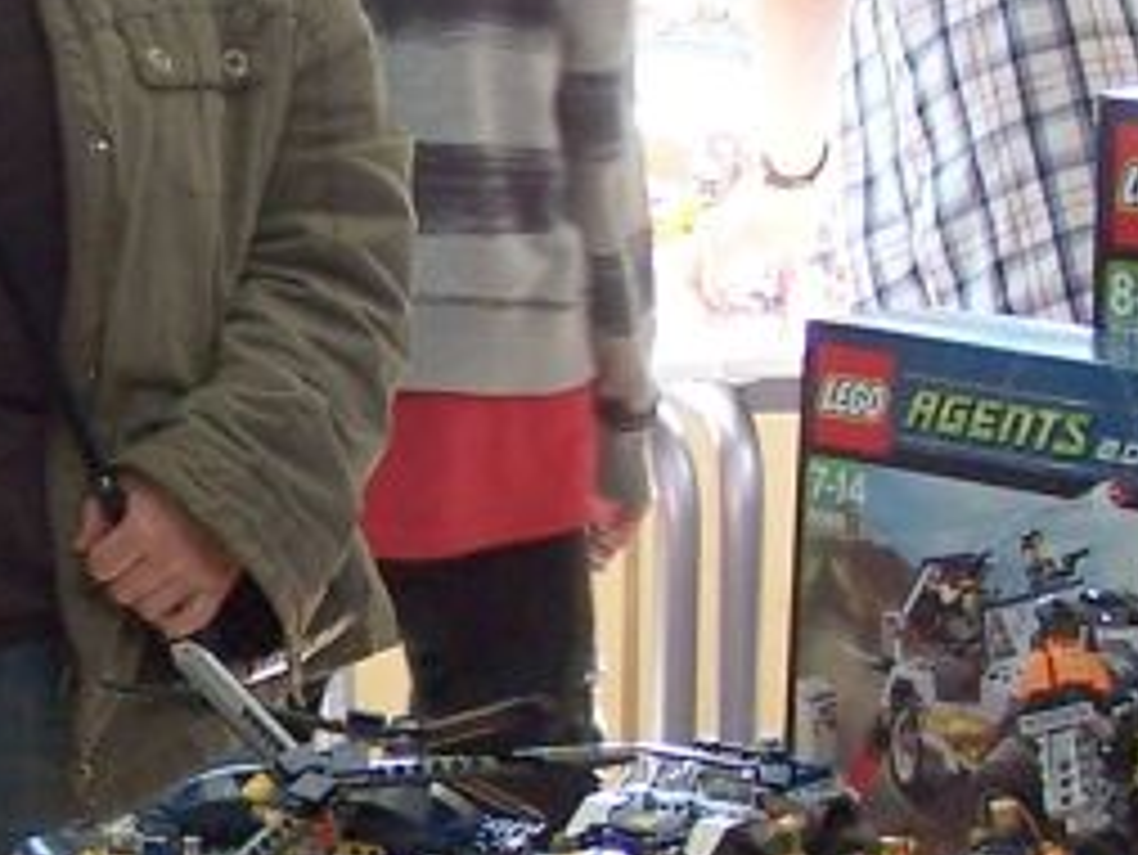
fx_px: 5328
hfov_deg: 12.1
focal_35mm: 162
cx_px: 117
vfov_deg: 9.1
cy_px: 774
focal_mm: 6.7
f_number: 2.8
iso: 80
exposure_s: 1/45
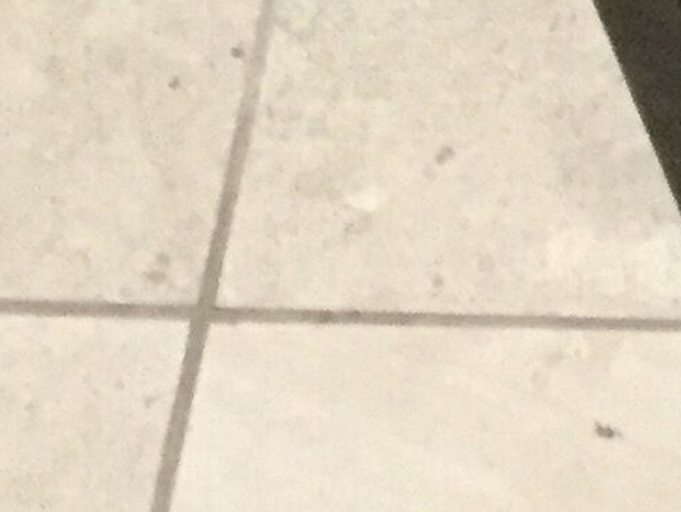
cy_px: -445
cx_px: 1419
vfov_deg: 6.9
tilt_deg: -58.3
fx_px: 4094
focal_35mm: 208
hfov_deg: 8.9
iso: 200
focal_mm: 3.3
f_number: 2.4
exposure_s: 1/17
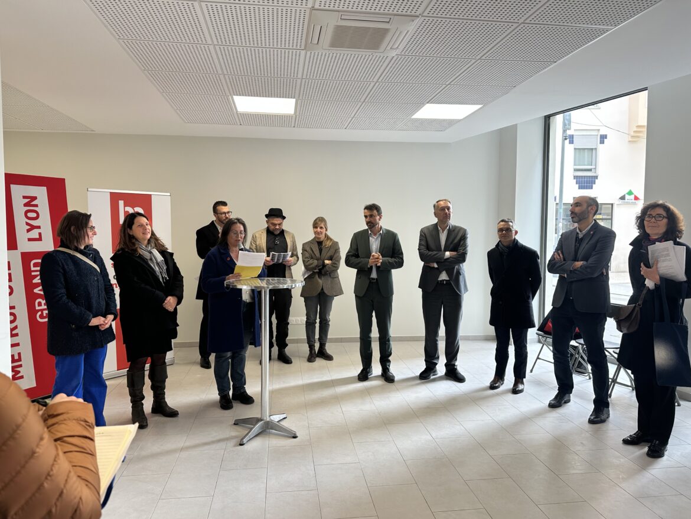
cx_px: 346
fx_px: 479
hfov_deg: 71.6
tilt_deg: -3.4
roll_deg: -0.6
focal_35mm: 24
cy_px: 260
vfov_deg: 56.8
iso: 64
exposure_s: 1/100
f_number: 1.78
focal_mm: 6.86
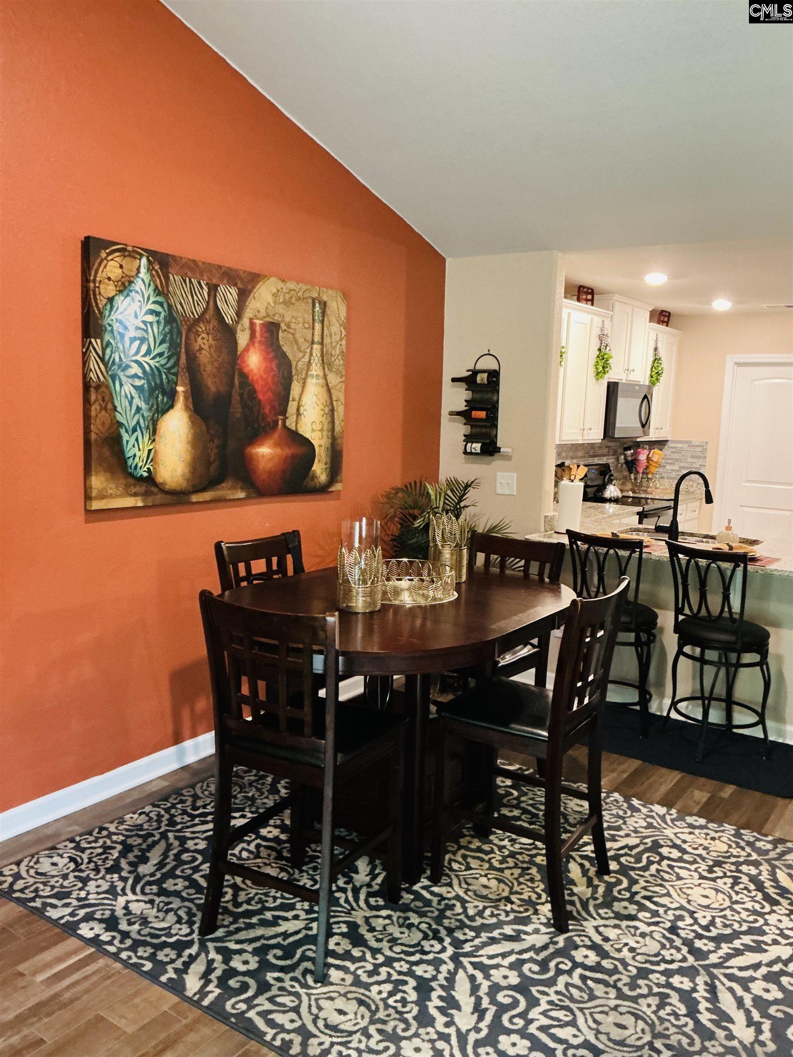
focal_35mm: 29
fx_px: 886
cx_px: 396
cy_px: 528
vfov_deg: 61.7
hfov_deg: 48.2
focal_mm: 3
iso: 400
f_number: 1.8
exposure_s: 1/30
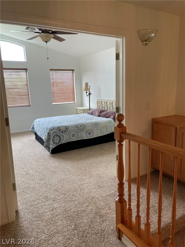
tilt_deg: -9.2
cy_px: 124
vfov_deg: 67.3
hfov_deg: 53.1
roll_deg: +1.5
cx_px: 92
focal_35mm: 26
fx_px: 185
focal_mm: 4.2
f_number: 1.6
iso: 125
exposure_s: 1/120
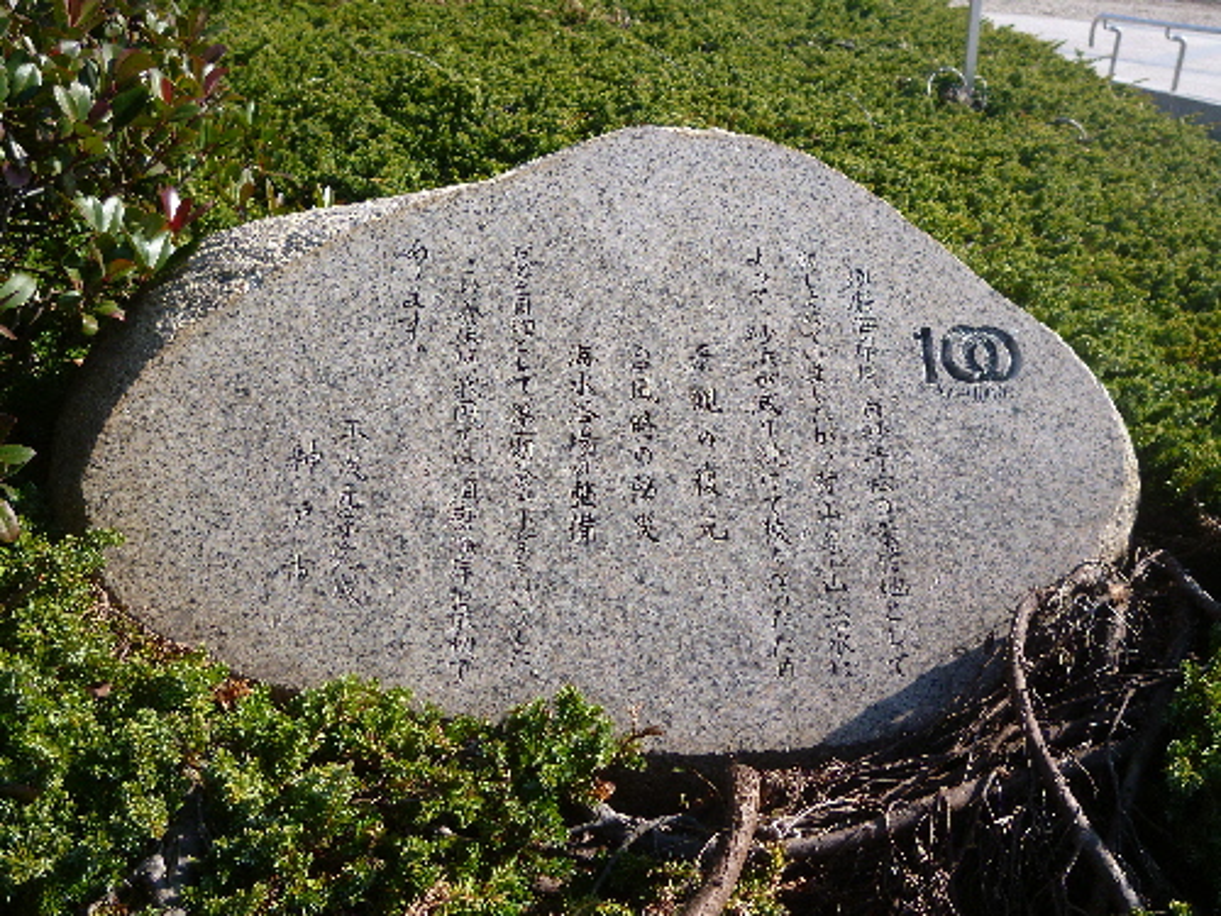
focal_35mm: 34
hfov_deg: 54.0
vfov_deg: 41.8
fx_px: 1199
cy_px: 458
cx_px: 610
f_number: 2.9
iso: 100
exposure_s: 1/800
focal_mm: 6
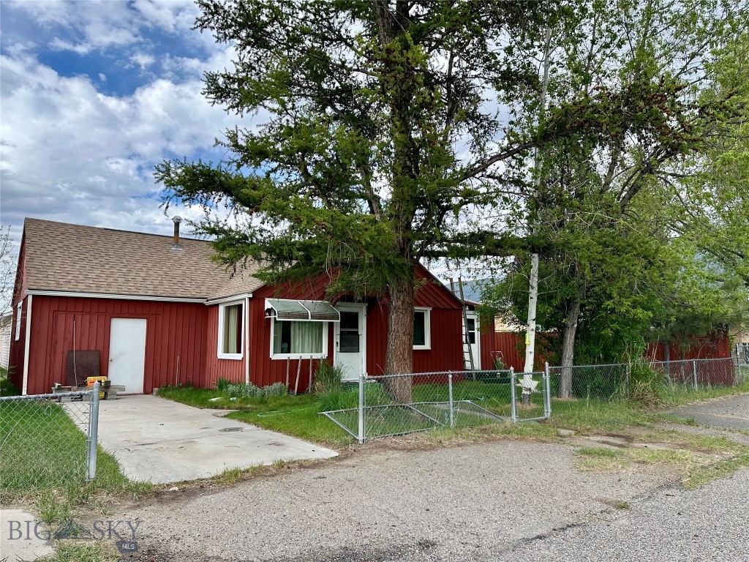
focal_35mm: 24
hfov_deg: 71.6
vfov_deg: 56.8
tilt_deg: +5.6
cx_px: 374
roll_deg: +0.1
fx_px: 519
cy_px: 281
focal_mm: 6.86
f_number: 1.78
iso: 80
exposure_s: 1/1119
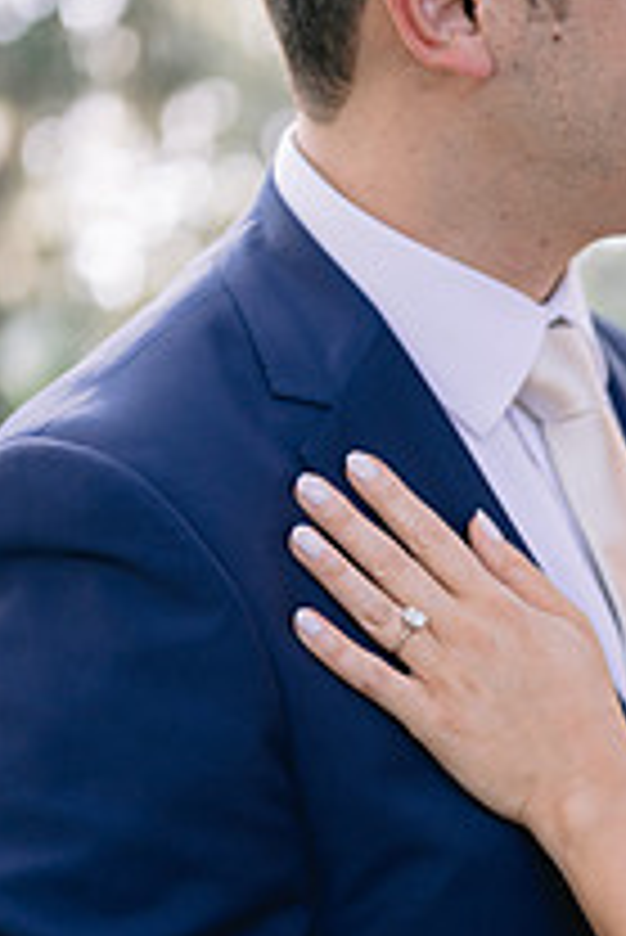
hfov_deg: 12.5
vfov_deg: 18.9
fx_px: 2812
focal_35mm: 108
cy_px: 585
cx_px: 667
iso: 160
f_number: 1.8
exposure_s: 1/320
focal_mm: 50
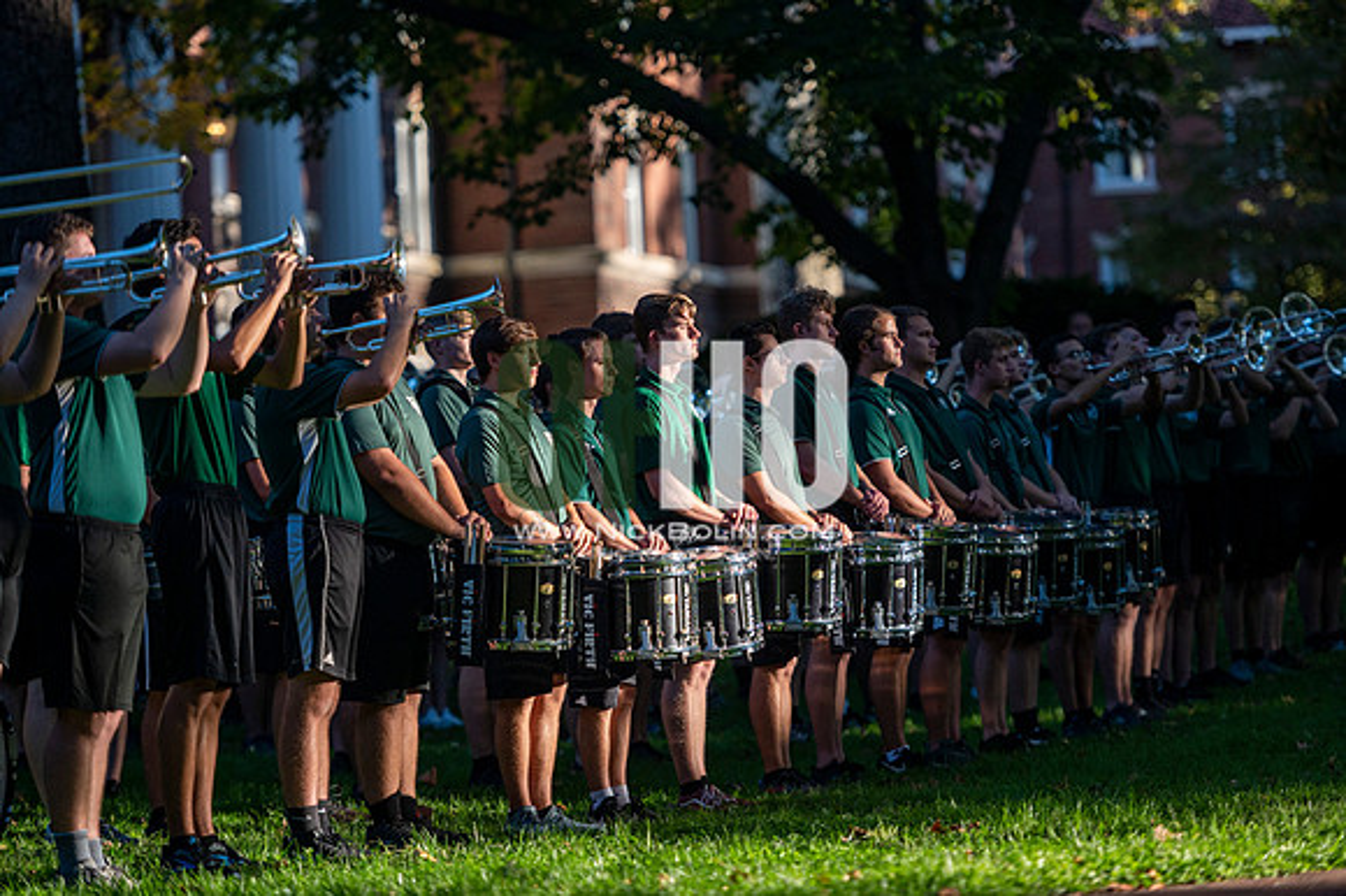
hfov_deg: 12.8
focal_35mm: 160
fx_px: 5979
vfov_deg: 8.6
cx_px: 673
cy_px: 448
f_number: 2.8
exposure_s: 1/2500
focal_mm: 160
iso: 640
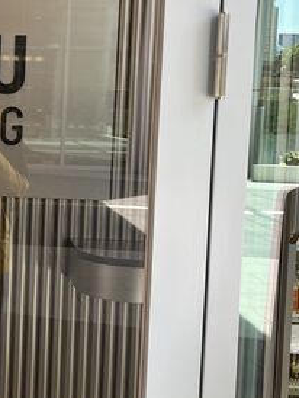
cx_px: -42
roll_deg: -1.4
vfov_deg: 26.9
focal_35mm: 72
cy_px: 157
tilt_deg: -5.9
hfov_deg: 19.5
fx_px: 828
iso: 40
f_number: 1.6
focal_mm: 5.1
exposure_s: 1/178
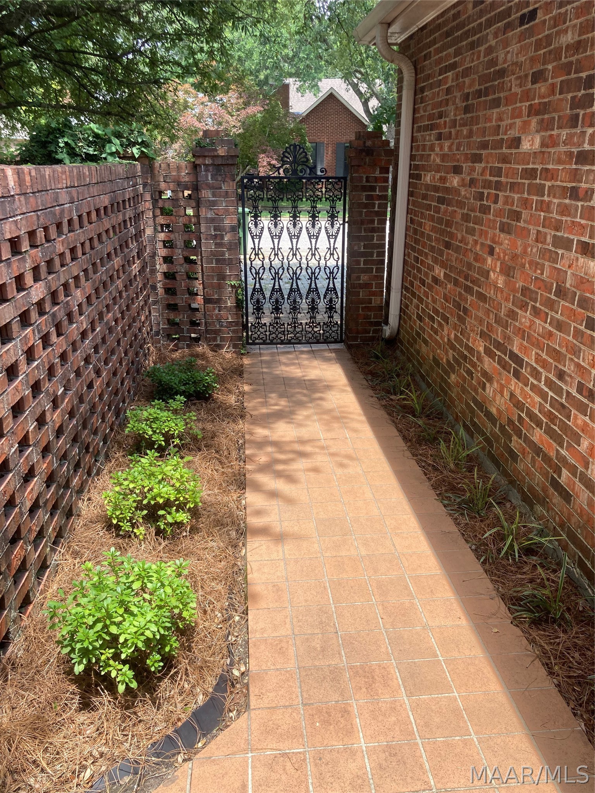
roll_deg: +0.1
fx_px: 642
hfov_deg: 49.7
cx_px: 298
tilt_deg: -20.3
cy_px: 396
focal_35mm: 28
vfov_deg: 63.4
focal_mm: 3.99
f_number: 1.8
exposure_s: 1/398
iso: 20
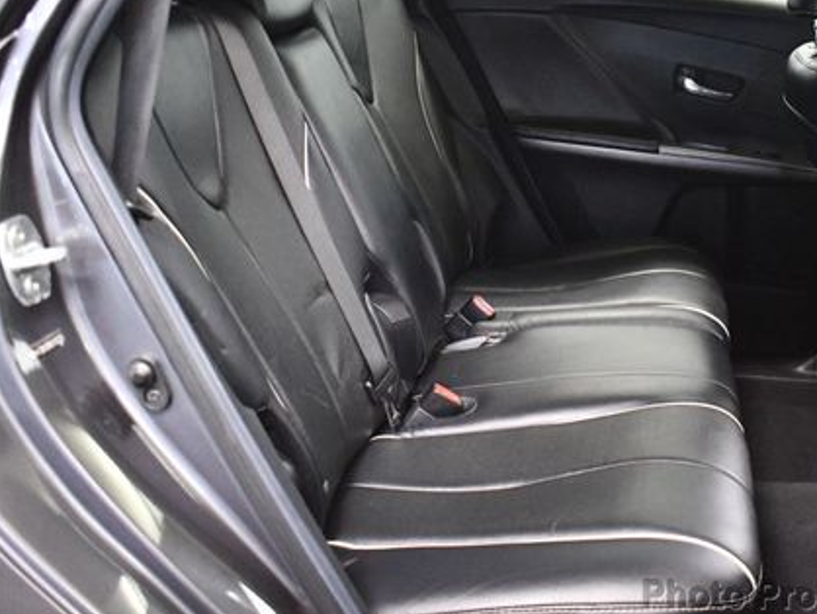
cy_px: 215
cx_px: 620
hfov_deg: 37.2
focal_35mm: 50
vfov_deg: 29.0
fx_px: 1181
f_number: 3.8
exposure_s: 1/60
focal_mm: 23
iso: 8000
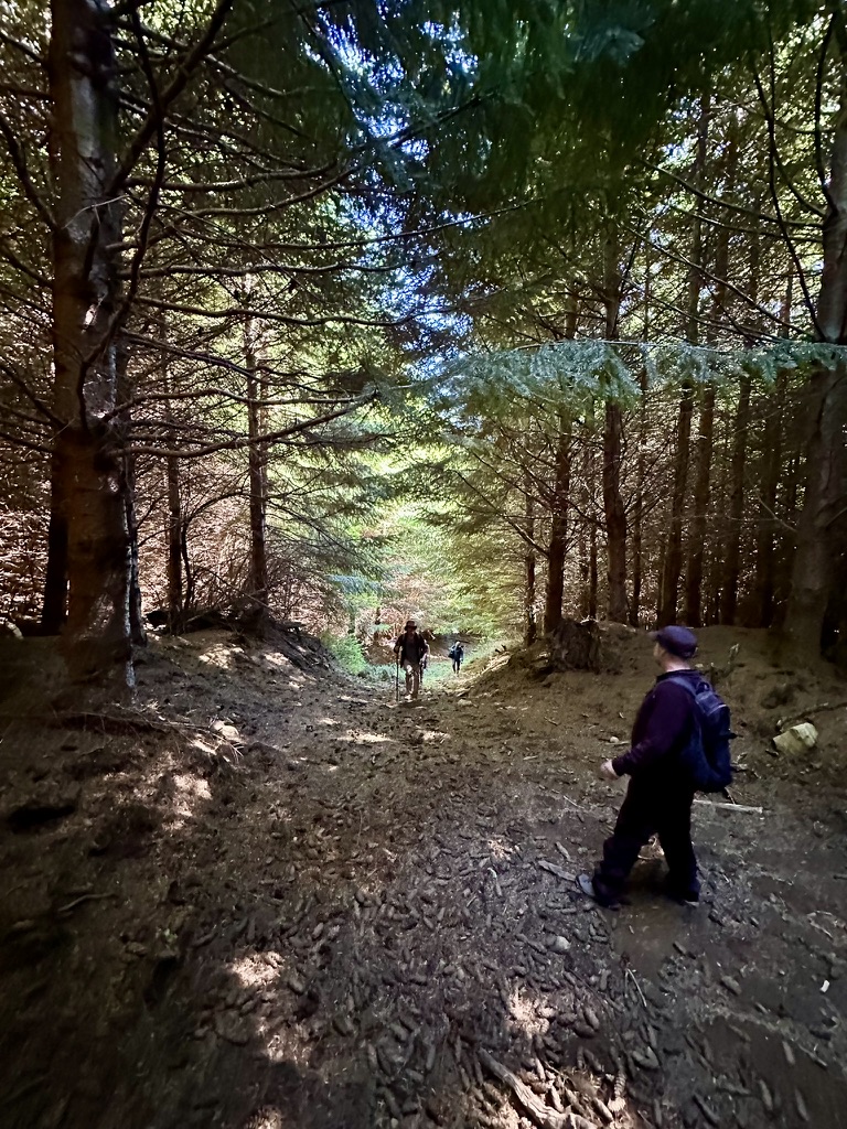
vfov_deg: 102.1
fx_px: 457
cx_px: 424
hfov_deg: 85.7
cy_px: 564
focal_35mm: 14
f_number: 2.2
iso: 1250
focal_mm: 2.22
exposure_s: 1/49
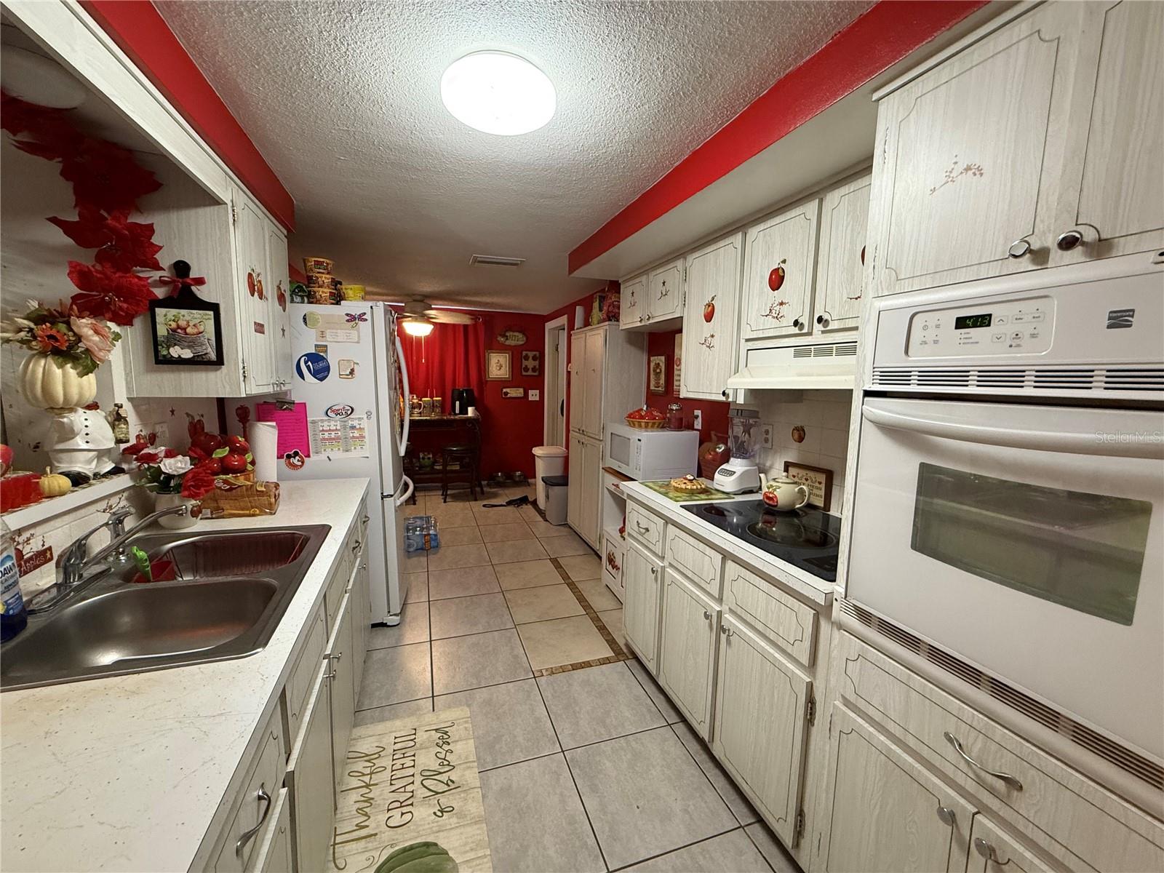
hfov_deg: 102.1
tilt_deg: -6.5
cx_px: 582
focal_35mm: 14
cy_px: 436
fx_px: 471
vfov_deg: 85.7
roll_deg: -1.1
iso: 500
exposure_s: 1/60
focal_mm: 2.22
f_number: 2.2
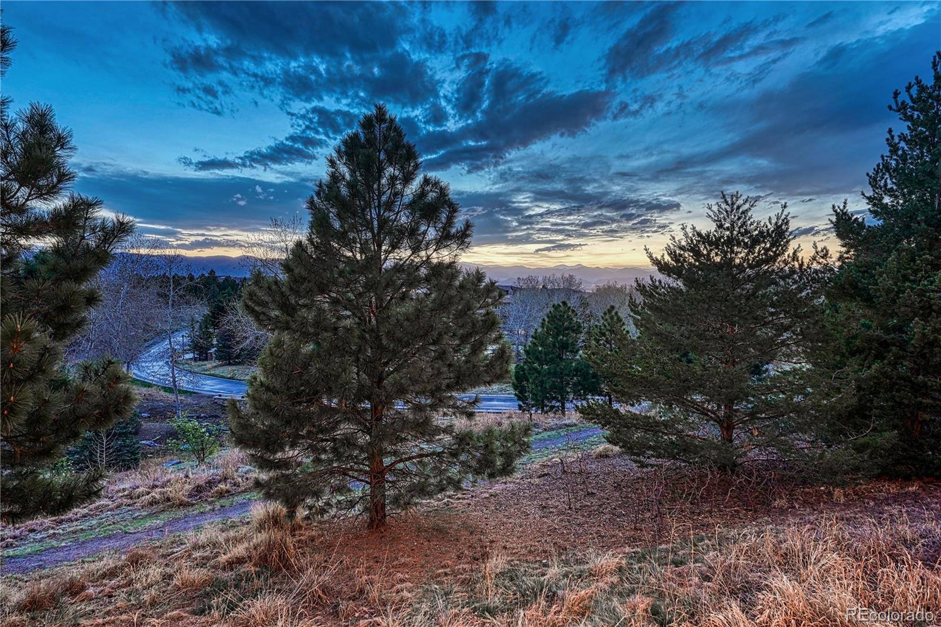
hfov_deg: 76.4
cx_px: 470
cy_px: 314
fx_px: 598
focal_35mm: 23
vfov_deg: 55.3
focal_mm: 22.9
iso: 800
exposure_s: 1.3
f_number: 7.1
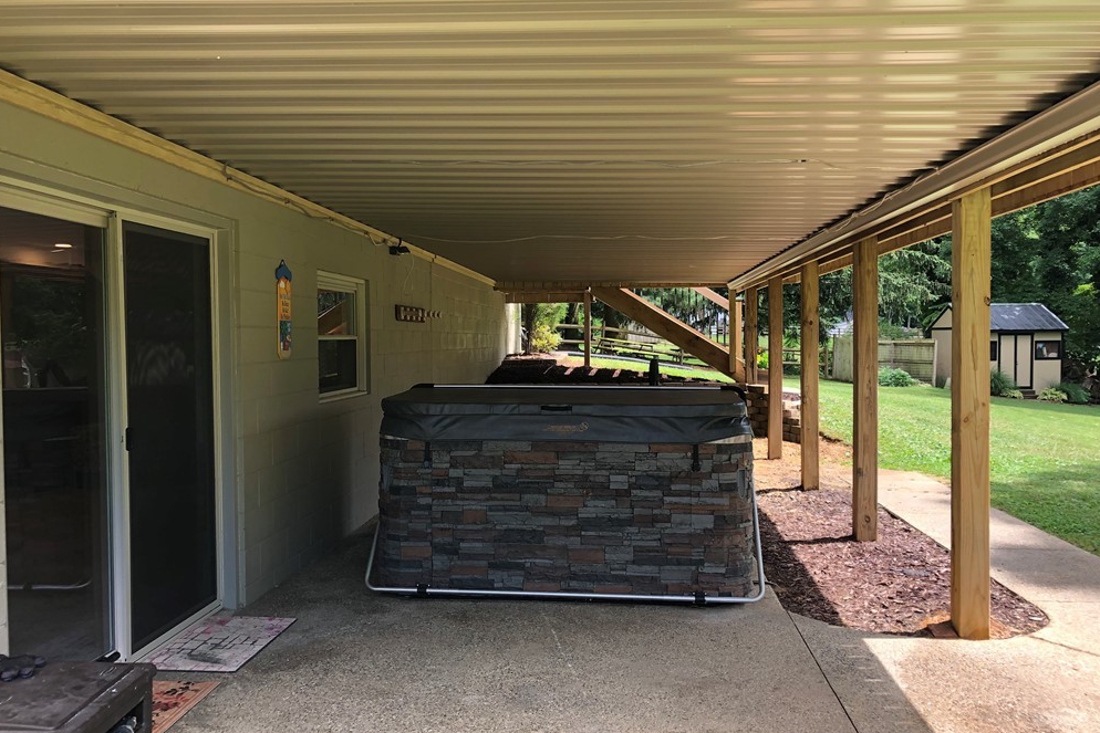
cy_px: 360
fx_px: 917
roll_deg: +1.2
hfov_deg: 61.9
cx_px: 556
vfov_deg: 43.6
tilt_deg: -1.1
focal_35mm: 30
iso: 20
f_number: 1.8
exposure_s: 1/143
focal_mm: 4
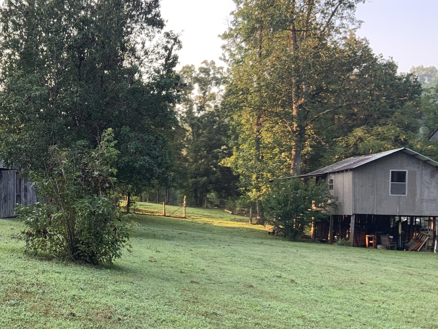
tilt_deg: -0.9
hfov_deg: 39.0
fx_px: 595
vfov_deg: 30.8
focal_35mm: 47
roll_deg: -1.0
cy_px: 190
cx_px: 94
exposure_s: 1/122
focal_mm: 3
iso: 25
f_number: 1.8
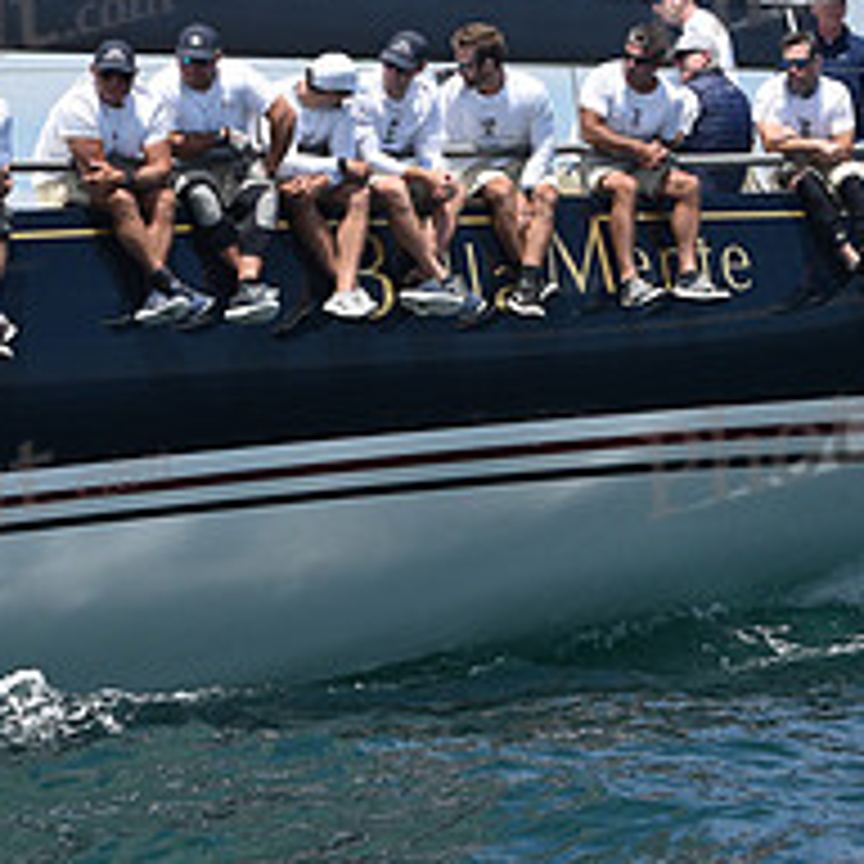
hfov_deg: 9.7
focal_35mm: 180
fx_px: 5083
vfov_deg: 9.7
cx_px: 410
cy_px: 232
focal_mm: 70
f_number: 9
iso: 250
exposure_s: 1/800
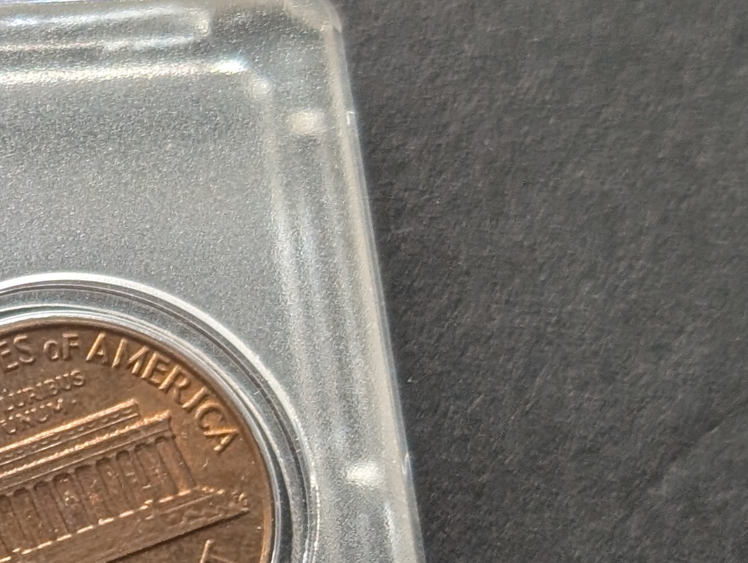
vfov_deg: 9.1
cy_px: 704
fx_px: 3484
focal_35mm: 161
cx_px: -325
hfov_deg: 11.8
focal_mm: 6.9
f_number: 1.68
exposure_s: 1/84.5
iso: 69
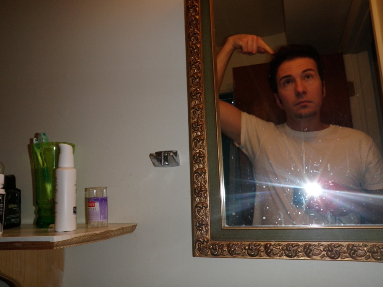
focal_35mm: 28
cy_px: 144
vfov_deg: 49.7
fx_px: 310
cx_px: 192
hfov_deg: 63.4
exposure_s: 1/30
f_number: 3.5
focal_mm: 5
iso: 100
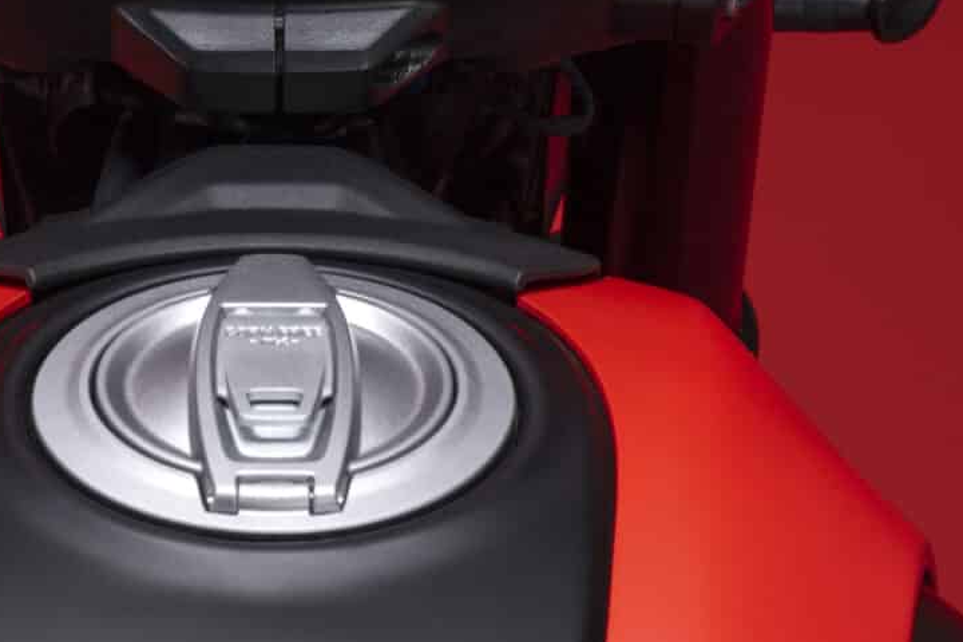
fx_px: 5323
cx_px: 304
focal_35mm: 199
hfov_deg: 10.3
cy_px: -213
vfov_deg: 6.8
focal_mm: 70
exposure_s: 1/160
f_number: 11
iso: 100
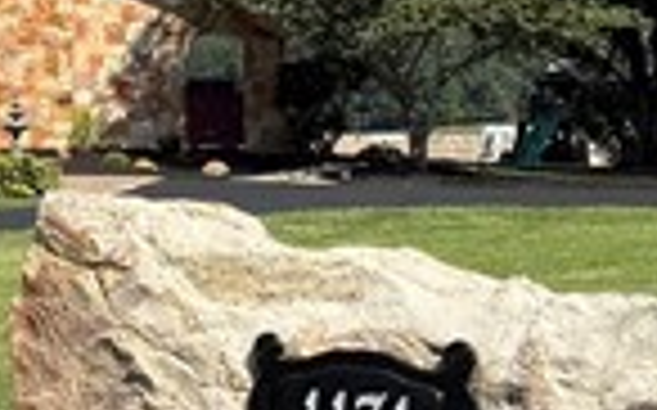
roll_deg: +0.4
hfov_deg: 11.4
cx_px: -230
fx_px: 3203
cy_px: 14
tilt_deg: +2.2
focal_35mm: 179
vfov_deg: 7.3
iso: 80
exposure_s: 1/3953
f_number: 1.78
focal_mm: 6.76
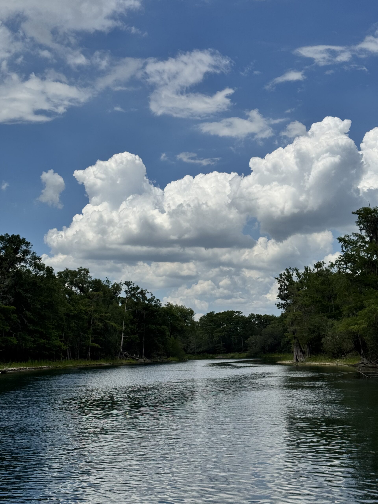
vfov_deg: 39.7
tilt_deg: +9.3
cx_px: 189
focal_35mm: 48
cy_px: 252
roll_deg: +0.6
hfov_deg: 30.3
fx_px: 699
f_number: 1.78
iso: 64
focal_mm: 6.76
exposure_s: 1/10526
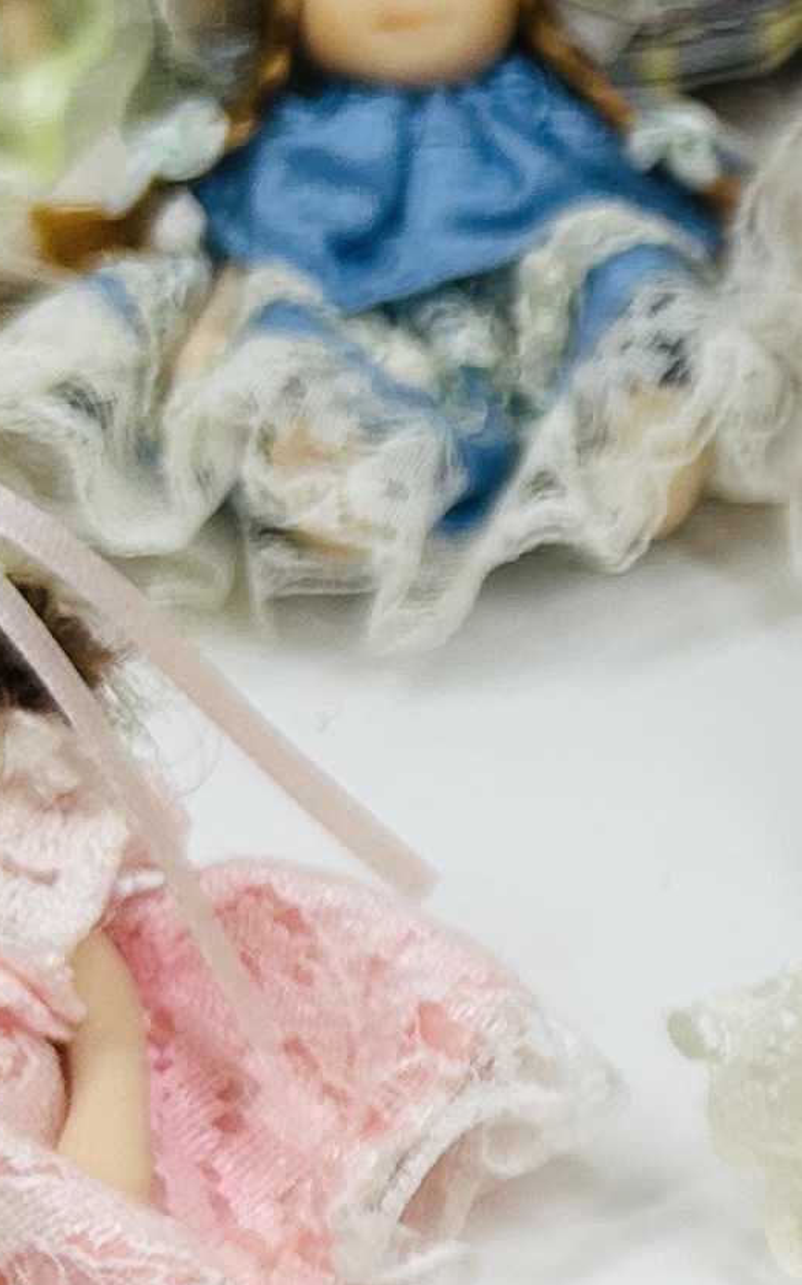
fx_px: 4654
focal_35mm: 133
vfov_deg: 15.7
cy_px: 859
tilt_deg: -34.5
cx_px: 1761
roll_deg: -0.6
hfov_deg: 9.1
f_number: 1.5
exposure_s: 1/894
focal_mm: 5.7
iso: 50
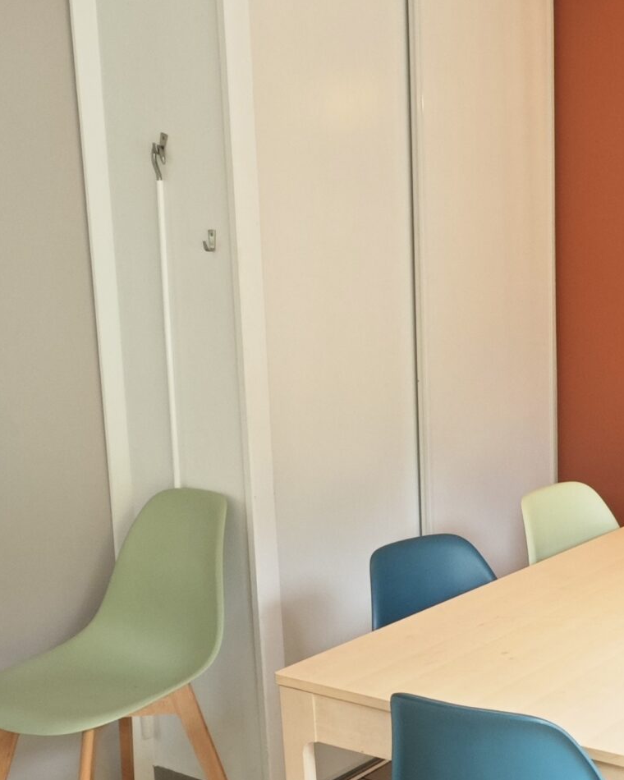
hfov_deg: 28.2
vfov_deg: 37.3
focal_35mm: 50
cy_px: 443
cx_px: 641
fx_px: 1154
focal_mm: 2.03
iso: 50
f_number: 1.8
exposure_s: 1/50
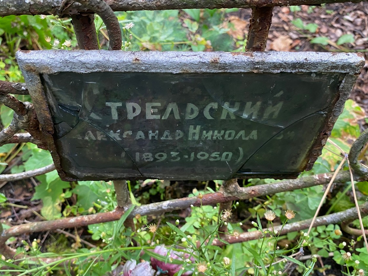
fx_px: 351
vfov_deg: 42.9
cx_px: 169
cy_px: 139
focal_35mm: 33
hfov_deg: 55.3
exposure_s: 1/76
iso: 125
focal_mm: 4.25
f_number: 1.8
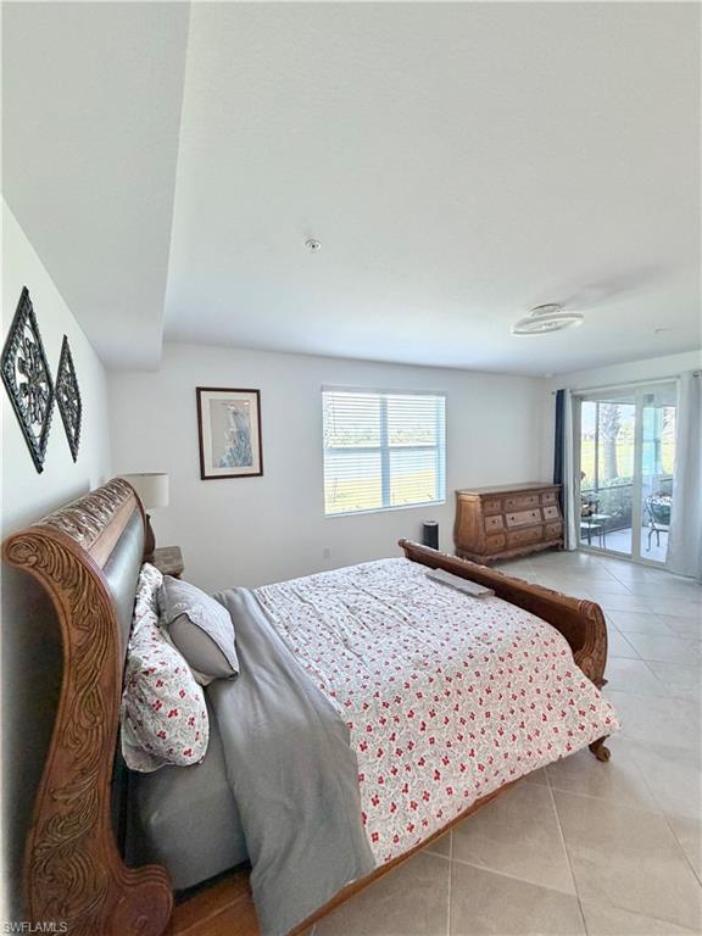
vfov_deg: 102.1
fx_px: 379
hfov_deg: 85.7
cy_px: 468
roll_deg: +1.2
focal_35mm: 14
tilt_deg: -3.8
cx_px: 351
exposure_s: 1/120
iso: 320
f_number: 2.2
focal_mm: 2.22
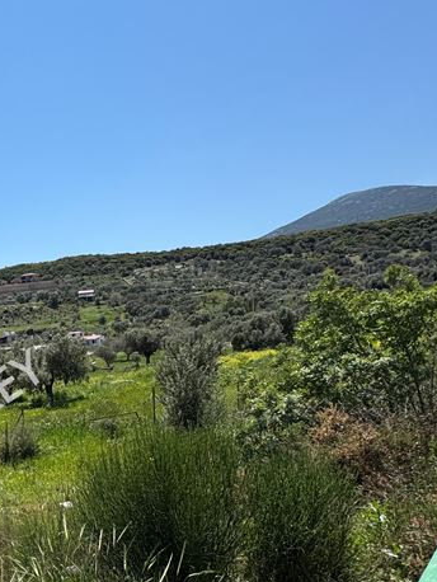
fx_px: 555
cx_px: -52
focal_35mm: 33
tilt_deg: -9.0
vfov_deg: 53.4
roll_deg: +4.4
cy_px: 418
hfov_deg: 36.0
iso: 50
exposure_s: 1/2415
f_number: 2.2
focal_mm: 2.22
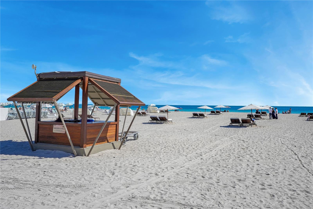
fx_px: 261
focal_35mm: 30
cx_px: 156
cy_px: 104
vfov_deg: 43.6
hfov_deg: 61.9
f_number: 9
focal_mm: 20
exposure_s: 1/800
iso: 250
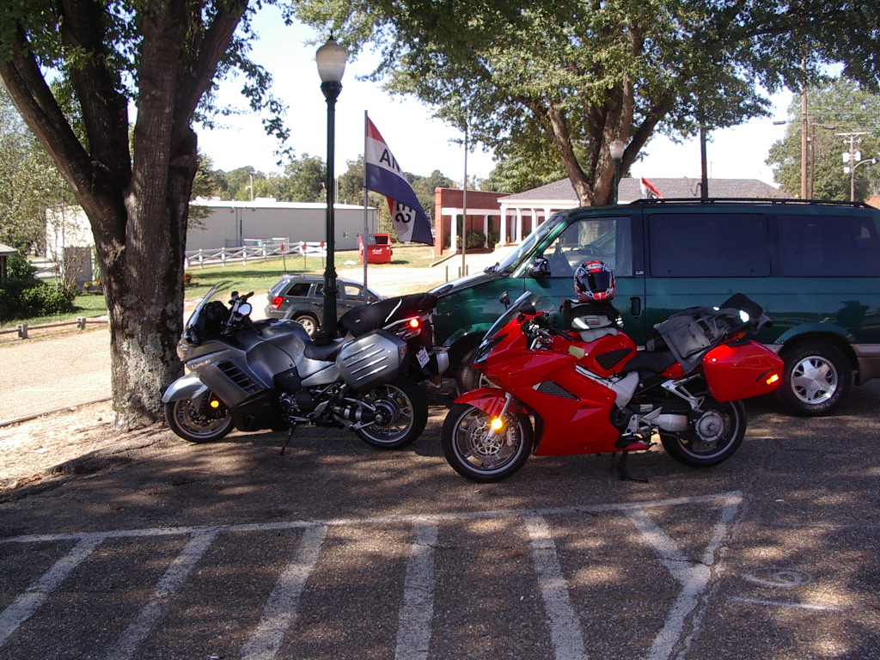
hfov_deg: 49.0
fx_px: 966
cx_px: 440
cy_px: 330
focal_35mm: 38
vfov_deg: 37.7
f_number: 4.8
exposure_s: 1/160
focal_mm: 5.8
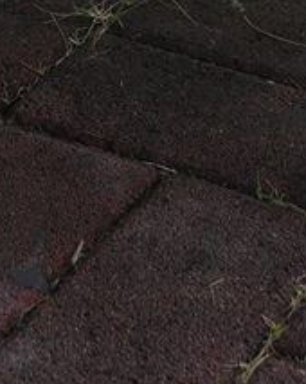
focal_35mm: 237
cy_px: -752
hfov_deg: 6.4
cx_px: -171
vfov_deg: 7.3
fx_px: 2687
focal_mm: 35
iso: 320
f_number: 3.5
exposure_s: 1/800
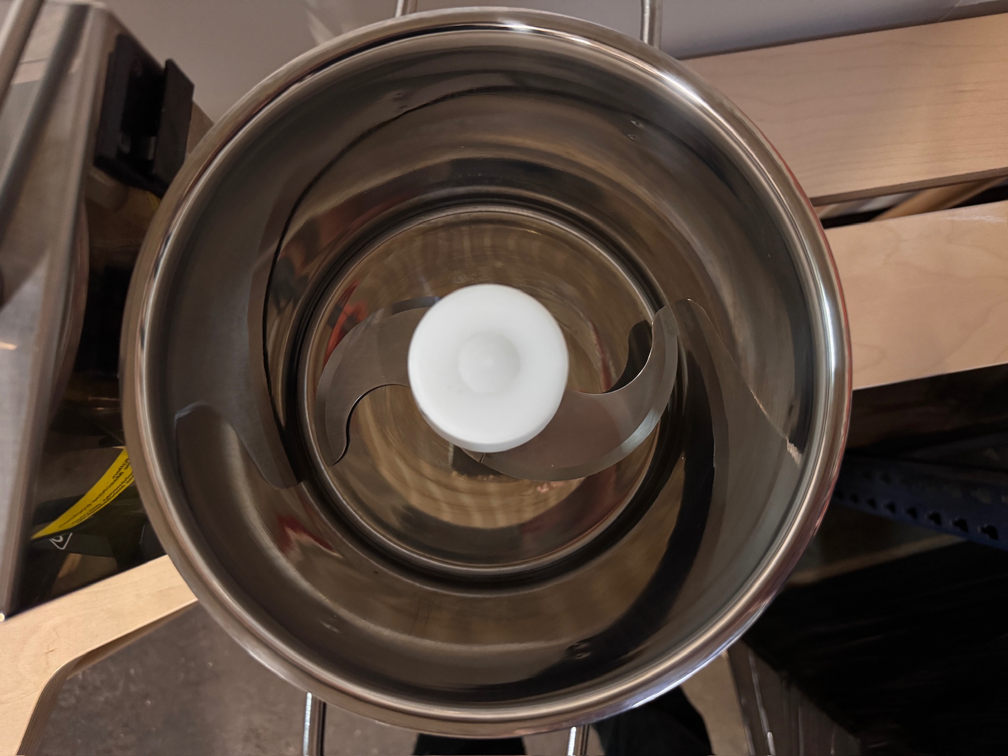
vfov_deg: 56.8
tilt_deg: -87.6
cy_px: 378
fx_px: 699
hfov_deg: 71.6
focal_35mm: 24
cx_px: 504
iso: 800
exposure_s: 1/25
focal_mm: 6.76
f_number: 1.78
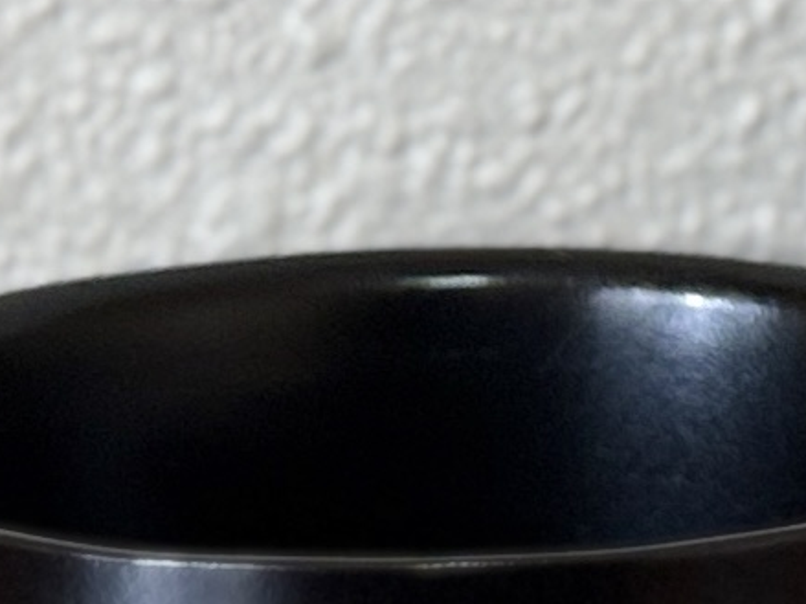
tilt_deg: -6.3
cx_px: 957
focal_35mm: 97
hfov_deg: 19.1
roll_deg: -0.4
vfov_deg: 15.2
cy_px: 416
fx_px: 2258
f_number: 1.78
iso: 125
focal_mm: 6.76
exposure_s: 1/60
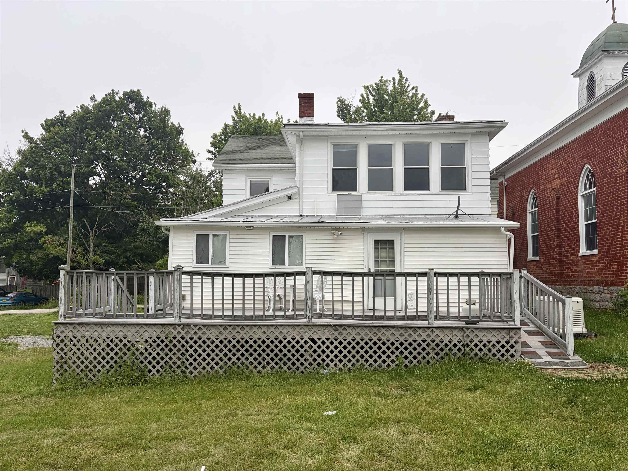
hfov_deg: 67.3
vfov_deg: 53.1
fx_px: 472
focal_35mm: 26
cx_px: 314
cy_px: 236
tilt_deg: +4.7
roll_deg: -0.1
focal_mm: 5.96
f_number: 1.6
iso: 50
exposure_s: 1/623
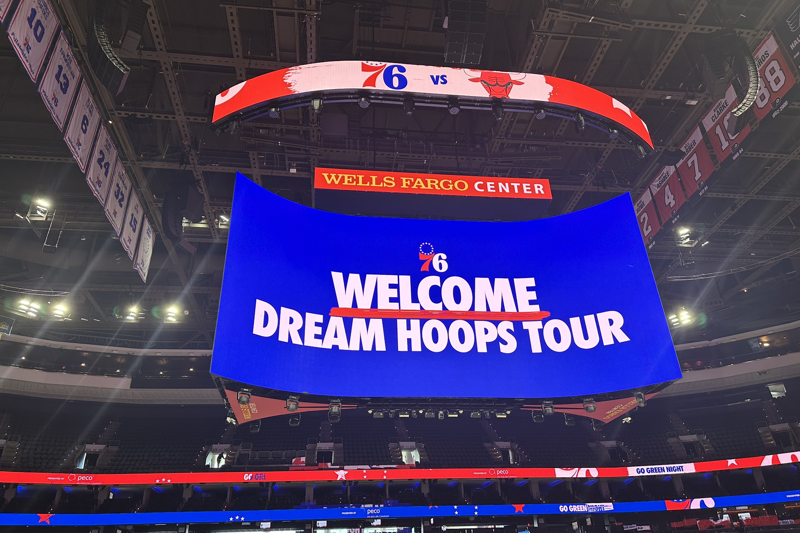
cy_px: 284
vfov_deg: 51.2
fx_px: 555
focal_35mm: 25
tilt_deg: +28.3
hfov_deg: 71.5
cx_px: 400
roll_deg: +2.1
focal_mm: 6.86
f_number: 1.78
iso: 125
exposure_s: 1/97
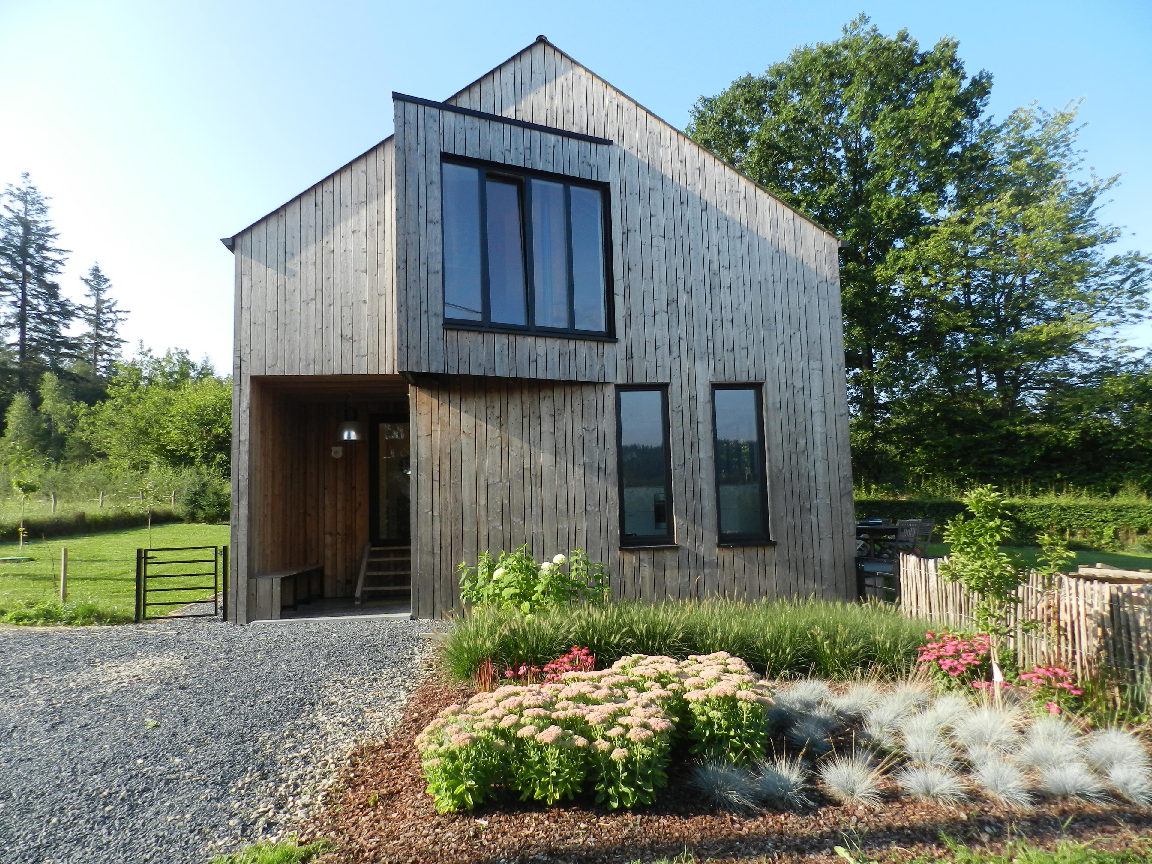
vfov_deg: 58.9
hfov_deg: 73.9
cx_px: 576
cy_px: 432
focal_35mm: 23
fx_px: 765
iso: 160
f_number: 3.4
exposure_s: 1/640
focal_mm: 4
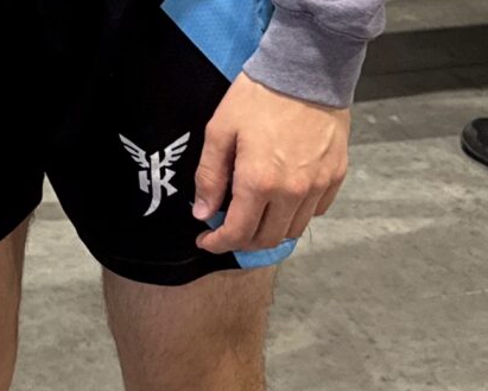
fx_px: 2109
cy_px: -219
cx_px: -185
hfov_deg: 12.7
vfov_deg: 10.2
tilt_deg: -13.2
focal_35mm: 146
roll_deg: -0.8
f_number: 1.78
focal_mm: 6.86
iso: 250
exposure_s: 1/60
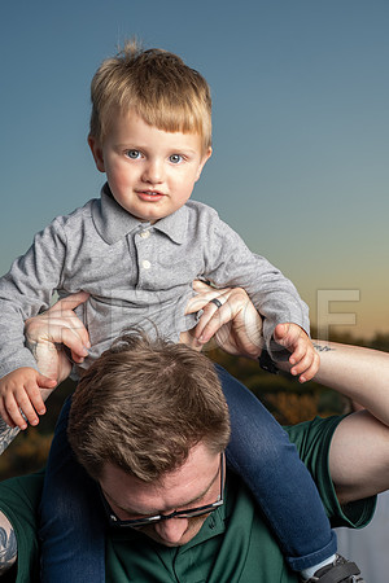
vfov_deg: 38.2
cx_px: 194
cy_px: 292
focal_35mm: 52
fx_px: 843
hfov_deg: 26.0
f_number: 5
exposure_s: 1/160
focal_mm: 52
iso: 100
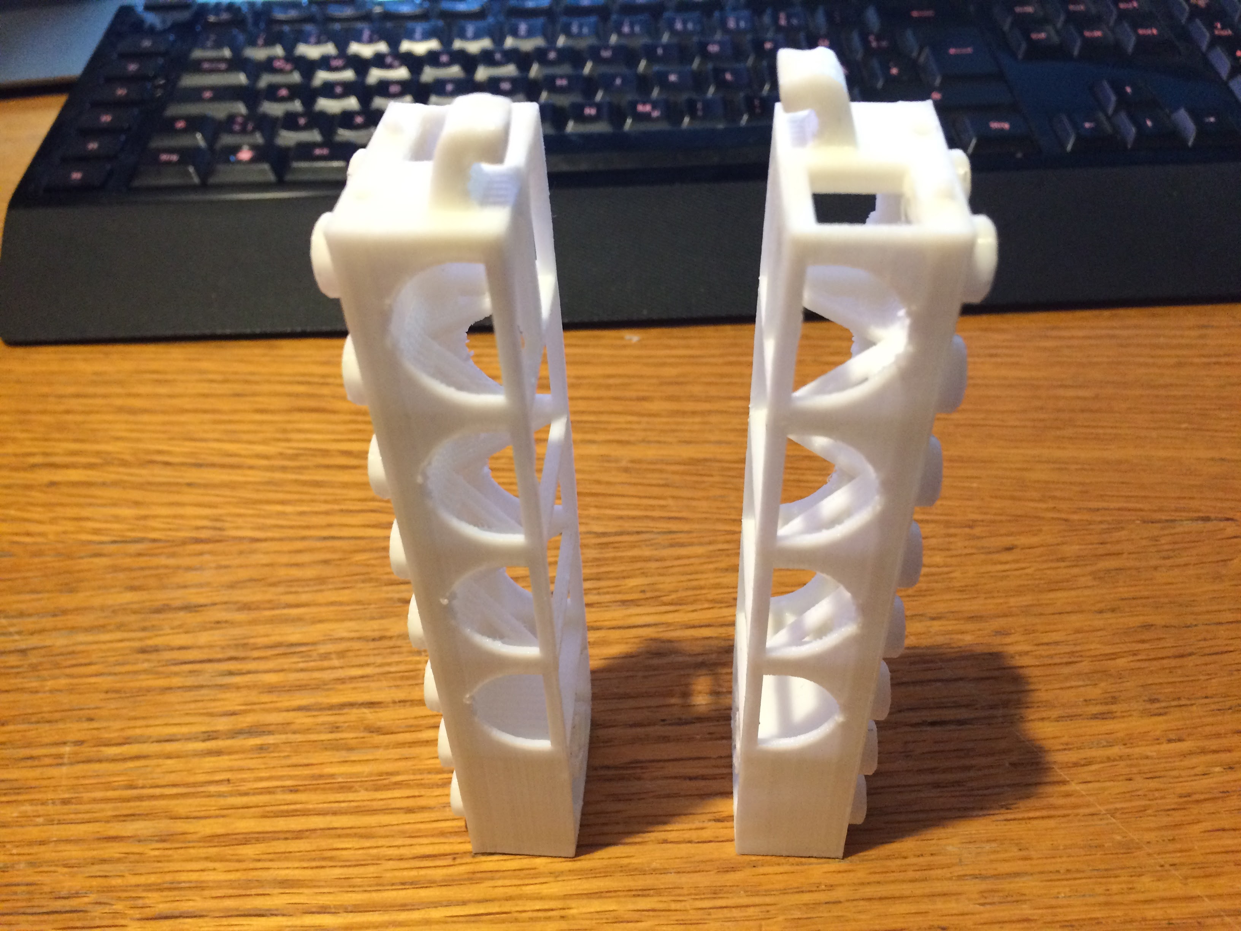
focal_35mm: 29
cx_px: 620
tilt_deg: -44.7
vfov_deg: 48.2
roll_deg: -0.5
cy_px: 466
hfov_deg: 61.7
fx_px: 1040
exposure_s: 1/33
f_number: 2.2
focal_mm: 4.15
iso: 250
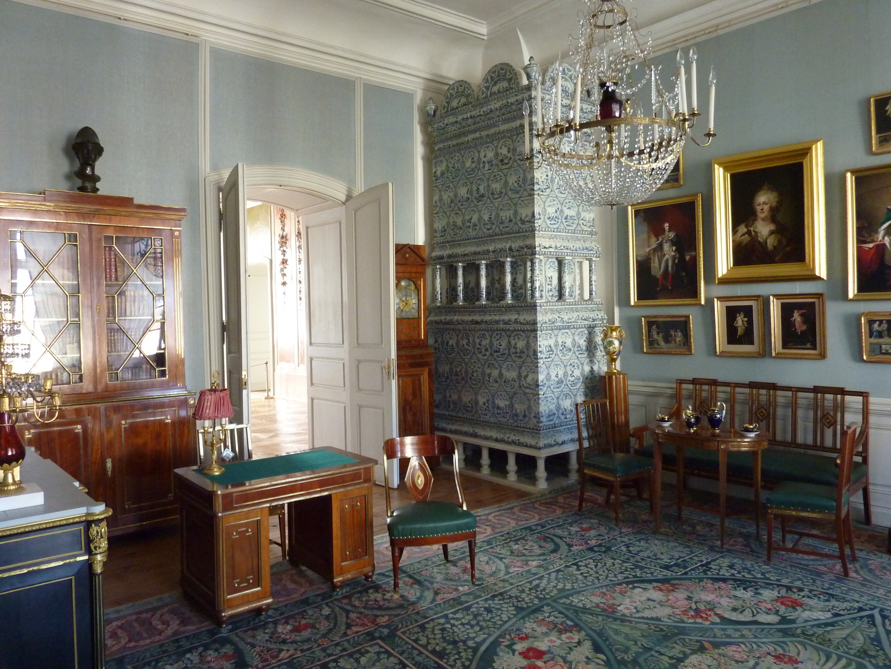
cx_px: 446
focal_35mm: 25
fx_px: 643
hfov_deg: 69.4
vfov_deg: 54.9
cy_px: 334
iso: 400
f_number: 3.3
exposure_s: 1/30
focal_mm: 4.1
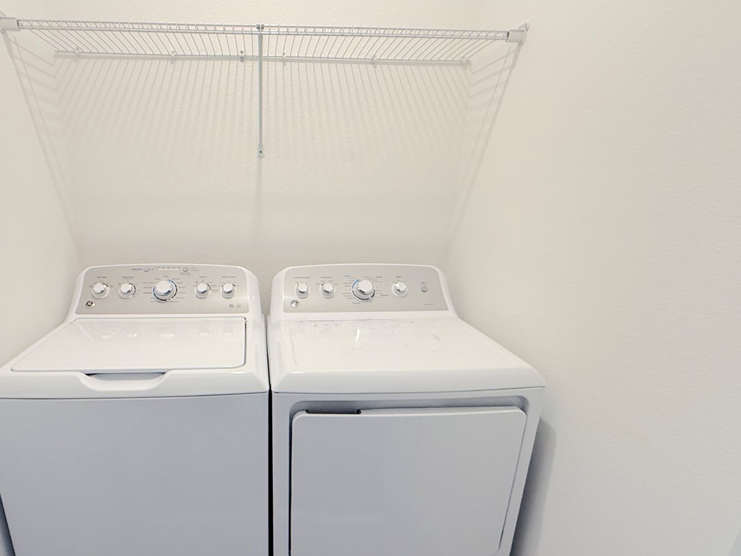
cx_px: 288
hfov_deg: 77.9
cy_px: 345
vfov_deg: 62.6
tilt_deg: -19.0
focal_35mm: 21
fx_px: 449
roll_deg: -0.5
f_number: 2.2
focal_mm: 2.22
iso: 200
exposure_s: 1/120
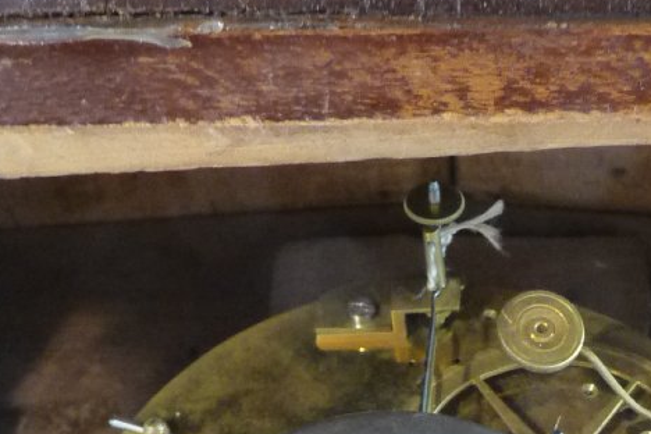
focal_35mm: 72
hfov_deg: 27.6
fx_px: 1302
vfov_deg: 17.5
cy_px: 591
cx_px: 505
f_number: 2.8
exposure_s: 1/13
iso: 400
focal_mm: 4.8
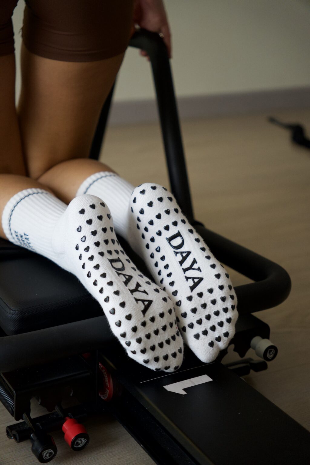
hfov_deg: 23.7
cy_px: 232
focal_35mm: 57
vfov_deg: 34.9
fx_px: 740
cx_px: 155
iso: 2000
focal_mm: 38.2
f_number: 2.8
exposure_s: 1/400
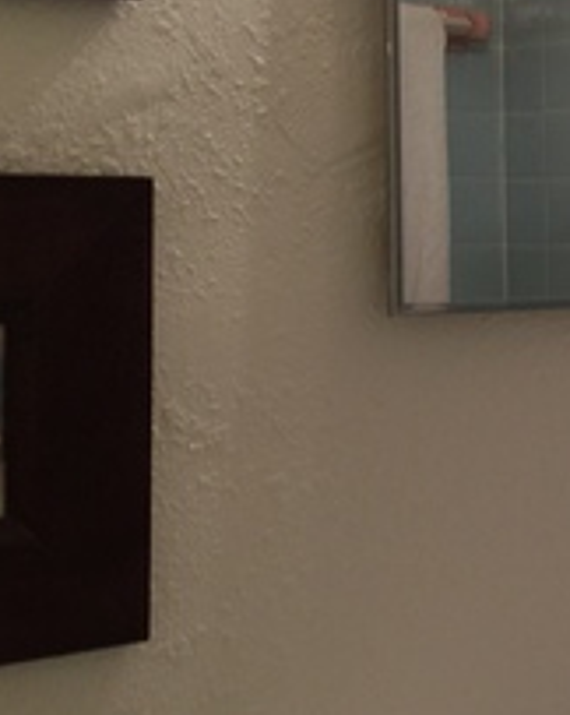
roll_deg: -3.0
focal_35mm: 93
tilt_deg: -6.3
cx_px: 804
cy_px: 394
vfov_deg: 20.6
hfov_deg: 15.5
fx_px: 1964
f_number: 2.2
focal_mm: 4.15
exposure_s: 1/15
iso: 32
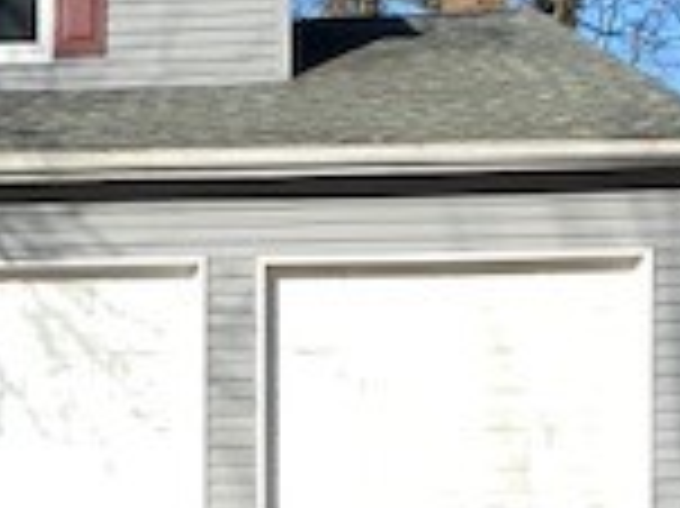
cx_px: -297
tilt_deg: -2.7
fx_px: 2159
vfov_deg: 13.2
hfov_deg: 16.5
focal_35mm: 110
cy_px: 521
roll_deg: +0.5
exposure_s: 1/1282
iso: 25
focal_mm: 4.25
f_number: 1.8
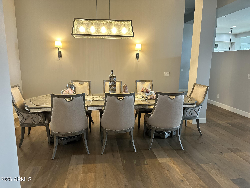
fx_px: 173
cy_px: 94
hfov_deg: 71.6
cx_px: 125
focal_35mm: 24
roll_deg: -0.5
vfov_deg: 56.8
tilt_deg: -10.3
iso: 320
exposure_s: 1/60
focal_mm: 6.86
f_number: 1.78
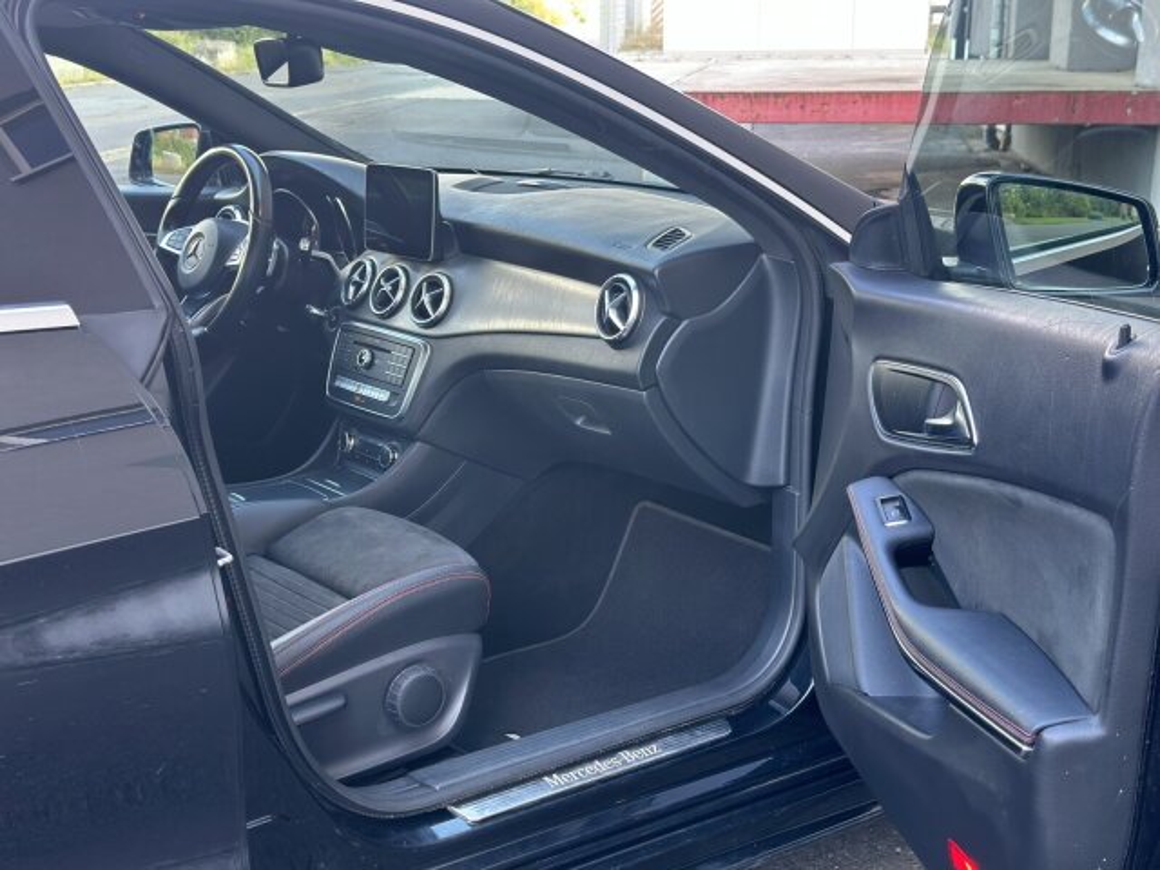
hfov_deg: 39.7
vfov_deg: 30.3
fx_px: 1609
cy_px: 435
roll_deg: +0.4
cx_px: 580
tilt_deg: -13.7
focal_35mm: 48
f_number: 1.78
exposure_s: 1/121
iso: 64
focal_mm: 6.86
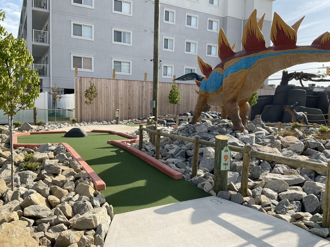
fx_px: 276
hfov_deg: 61.7
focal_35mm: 29
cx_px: 165
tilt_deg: -3.5
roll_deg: -1.5
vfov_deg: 48.2
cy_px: 124
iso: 16
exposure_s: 1/1626
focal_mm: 3
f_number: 1.8
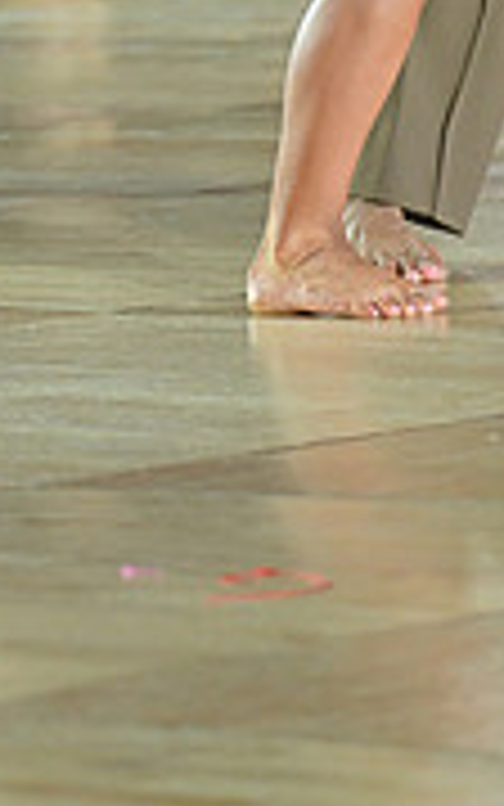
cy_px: -401
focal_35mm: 430
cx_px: 340
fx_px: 9443
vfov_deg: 4.8
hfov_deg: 3.1
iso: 2000
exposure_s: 1/250
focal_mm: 130
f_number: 4
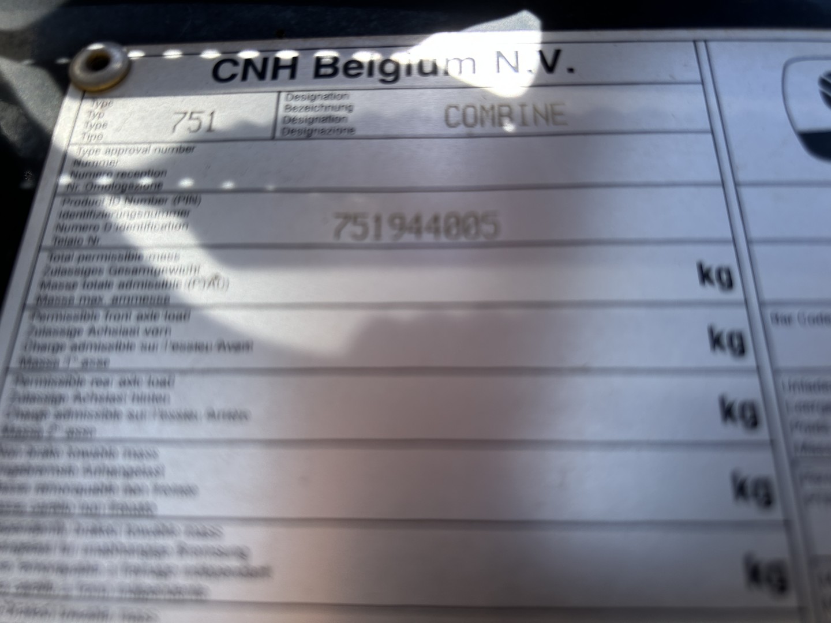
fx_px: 624
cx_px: 416
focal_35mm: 26
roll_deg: -0.8
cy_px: 312
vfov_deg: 53.1
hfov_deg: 67.3
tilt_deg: +23.4
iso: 50
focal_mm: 5.7
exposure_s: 1/1238
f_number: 1.5
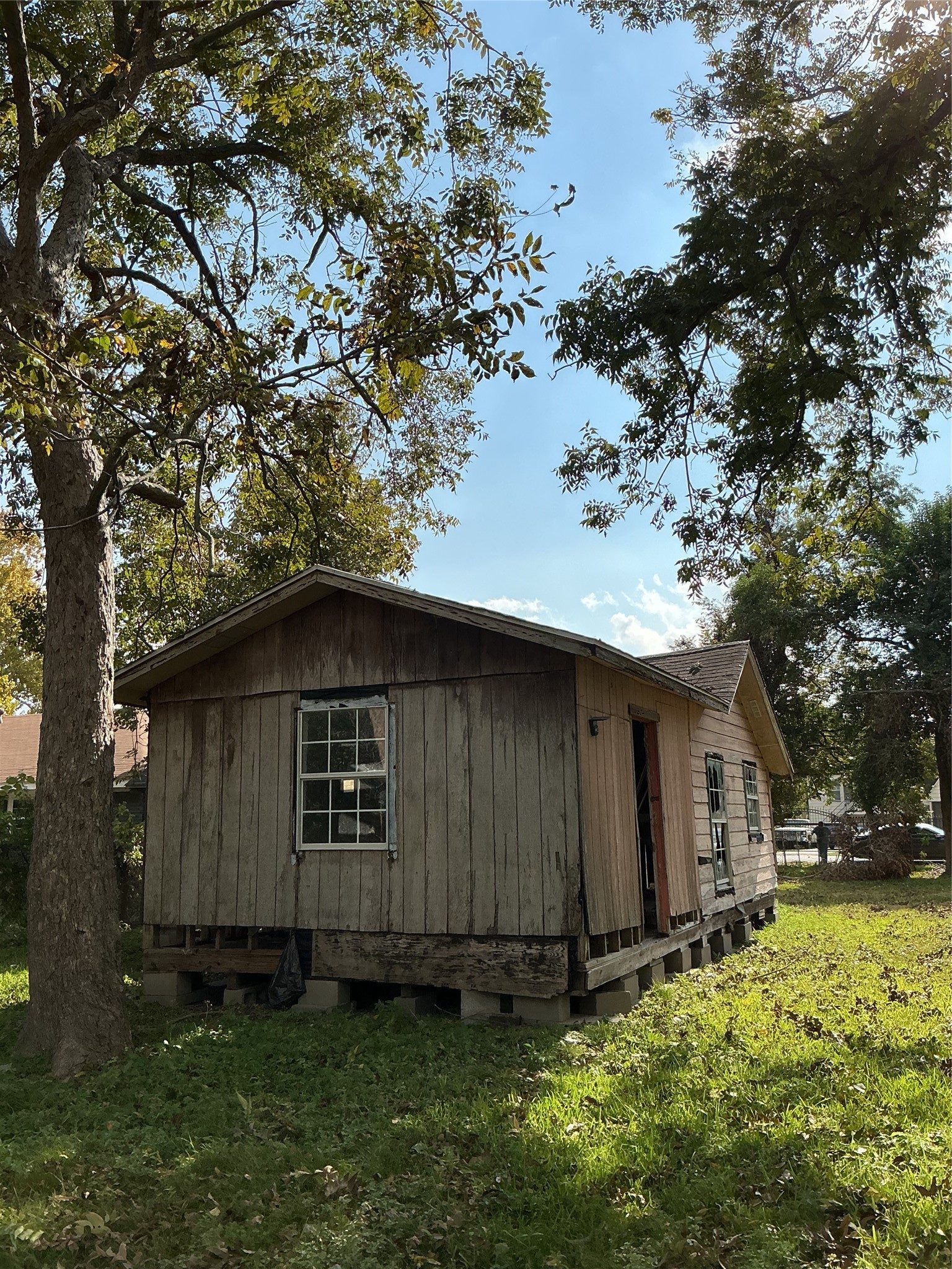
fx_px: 1063
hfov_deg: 48.2
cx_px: 476
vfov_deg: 61.7
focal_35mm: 29
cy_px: 634
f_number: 1.8
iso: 25
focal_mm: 3
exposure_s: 1/2320
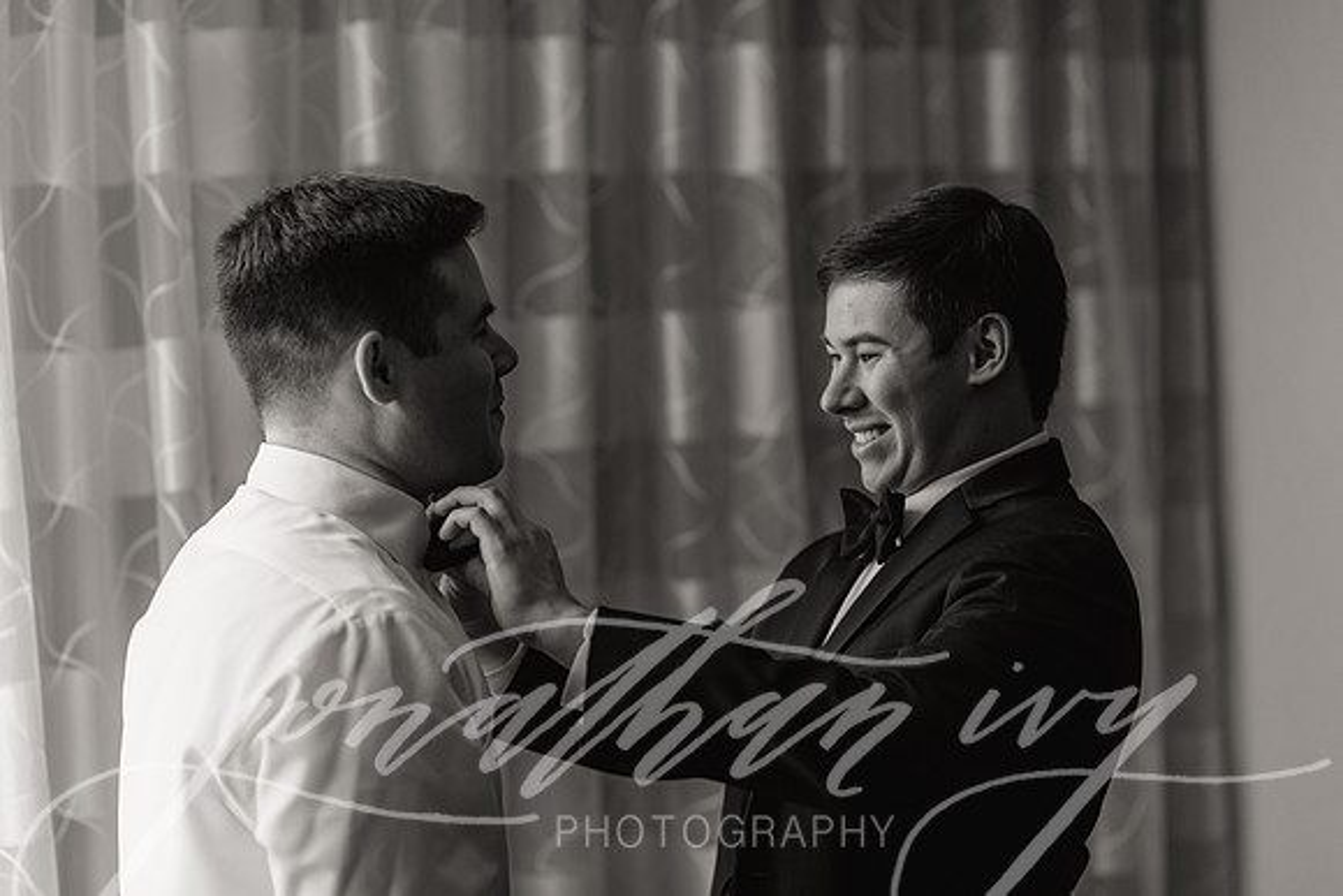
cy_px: 448
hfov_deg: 23.9
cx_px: 672
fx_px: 3172
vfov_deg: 16.1
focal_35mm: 85
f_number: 2.2
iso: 400
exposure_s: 1/500
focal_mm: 85
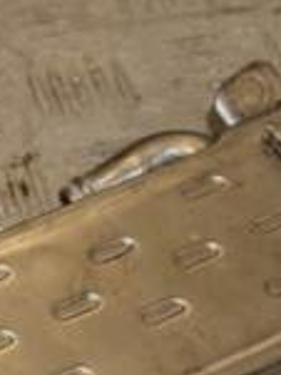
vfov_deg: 9.8
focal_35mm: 201
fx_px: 2178
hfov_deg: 7.2
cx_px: -167
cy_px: 335
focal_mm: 35
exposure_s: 1/200
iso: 800
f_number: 7.1
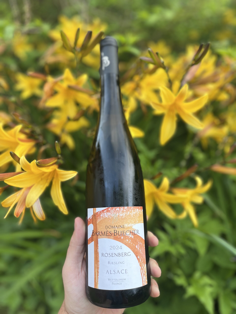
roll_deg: +3.0
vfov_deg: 67.3
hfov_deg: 53.1
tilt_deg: -31.5
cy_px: 157
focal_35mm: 26
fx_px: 236
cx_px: 118
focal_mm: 5.1
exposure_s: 1/122
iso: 50
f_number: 1.6
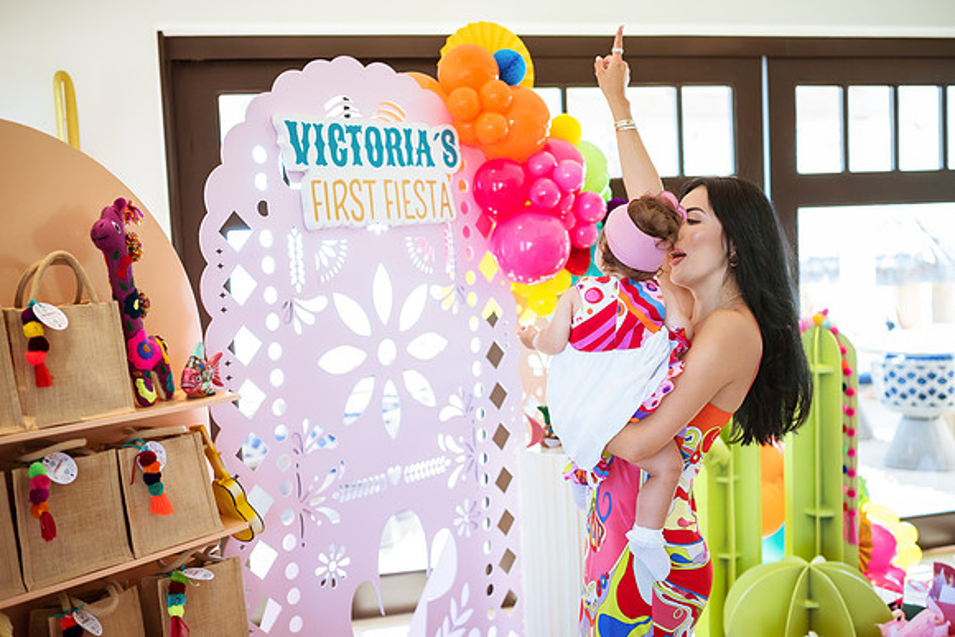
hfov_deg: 52.4
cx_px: 478
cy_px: 318
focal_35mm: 37
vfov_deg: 36.3
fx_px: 971
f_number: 2
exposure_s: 1/320
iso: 500
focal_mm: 35
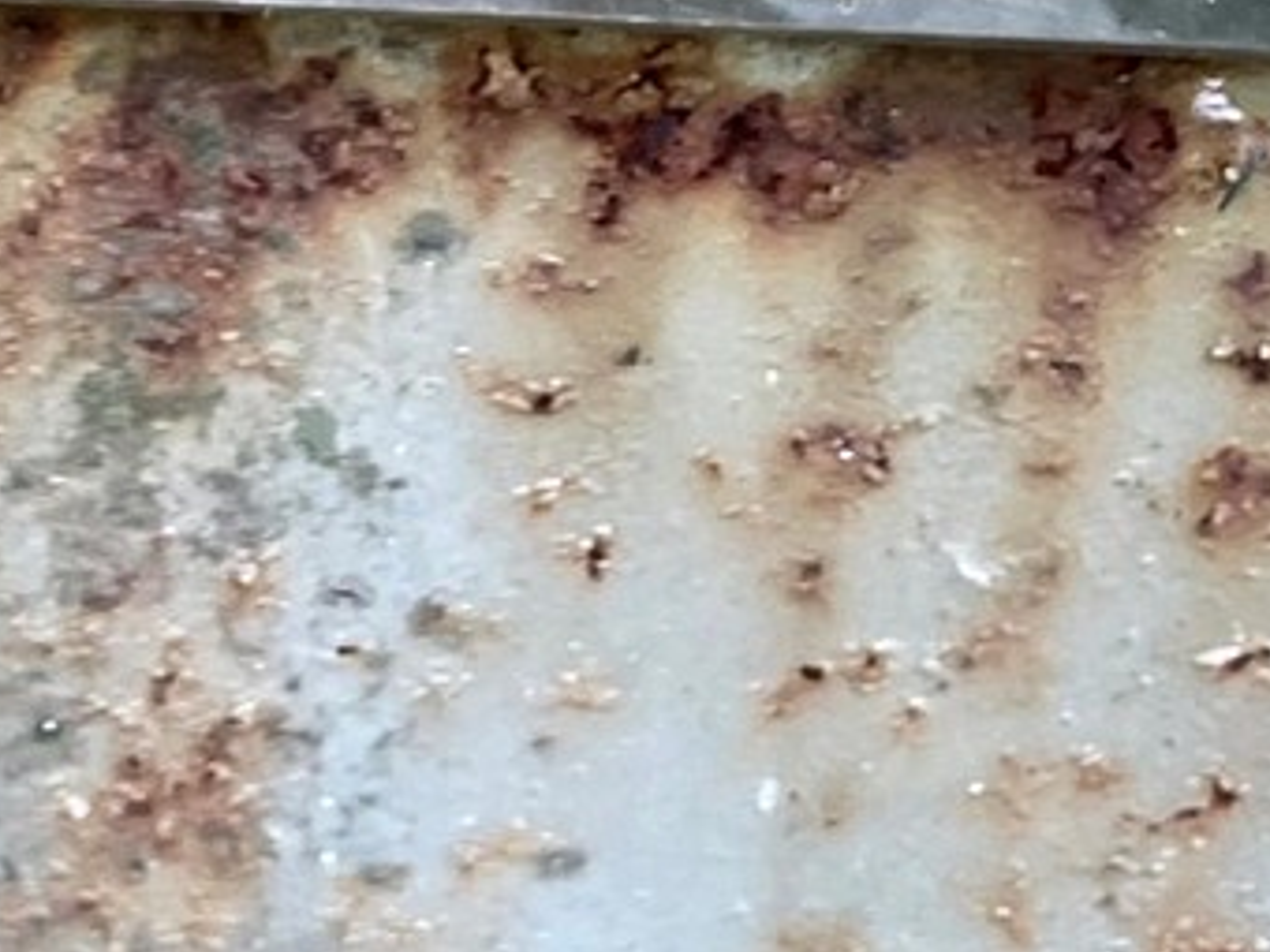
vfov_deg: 11.8
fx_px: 4036
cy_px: -1049
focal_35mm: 110
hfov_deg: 17.5
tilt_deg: -23.7
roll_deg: -1.7
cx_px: -2
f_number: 1.6
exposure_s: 1/121
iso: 80
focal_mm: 4.2
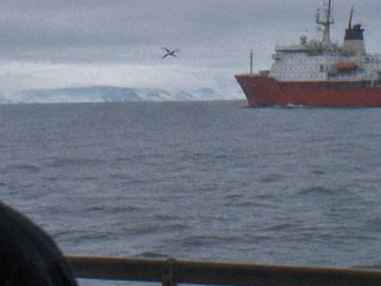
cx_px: 306
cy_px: 84
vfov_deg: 8.6
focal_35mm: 173
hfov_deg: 11.4
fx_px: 1905
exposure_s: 1/1000
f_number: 4
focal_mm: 70
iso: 320
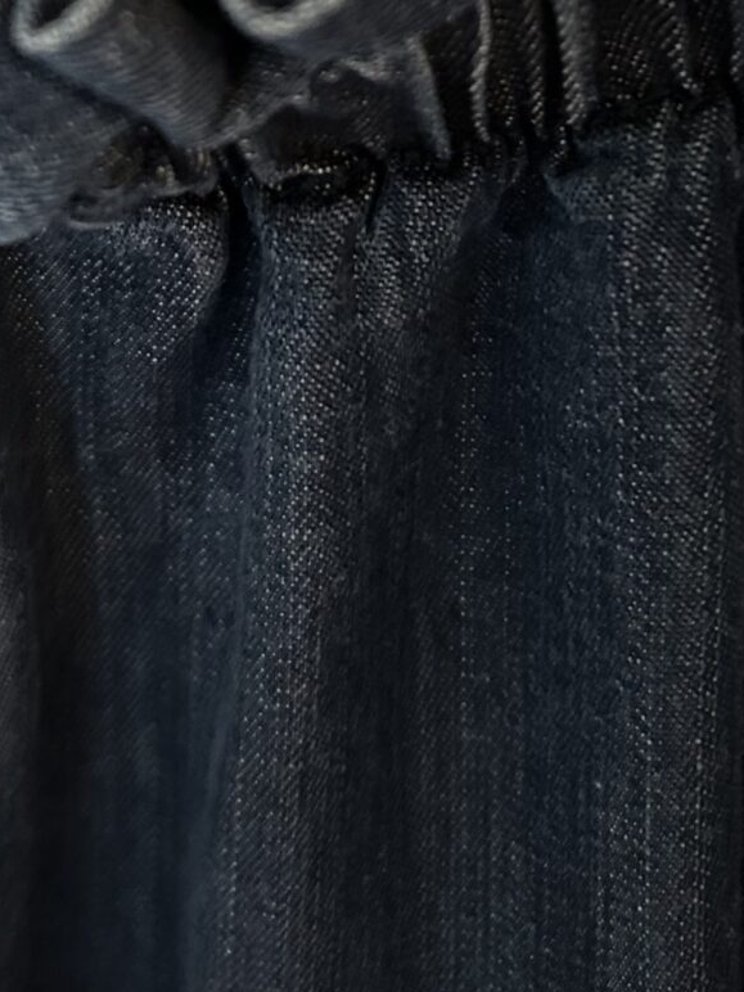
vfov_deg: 25.4
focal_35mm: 69
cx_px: 215
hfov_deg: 21.2
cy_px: -185
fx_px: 1977
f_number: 1.5
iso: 1000
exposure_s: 1/24
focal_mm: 5.7
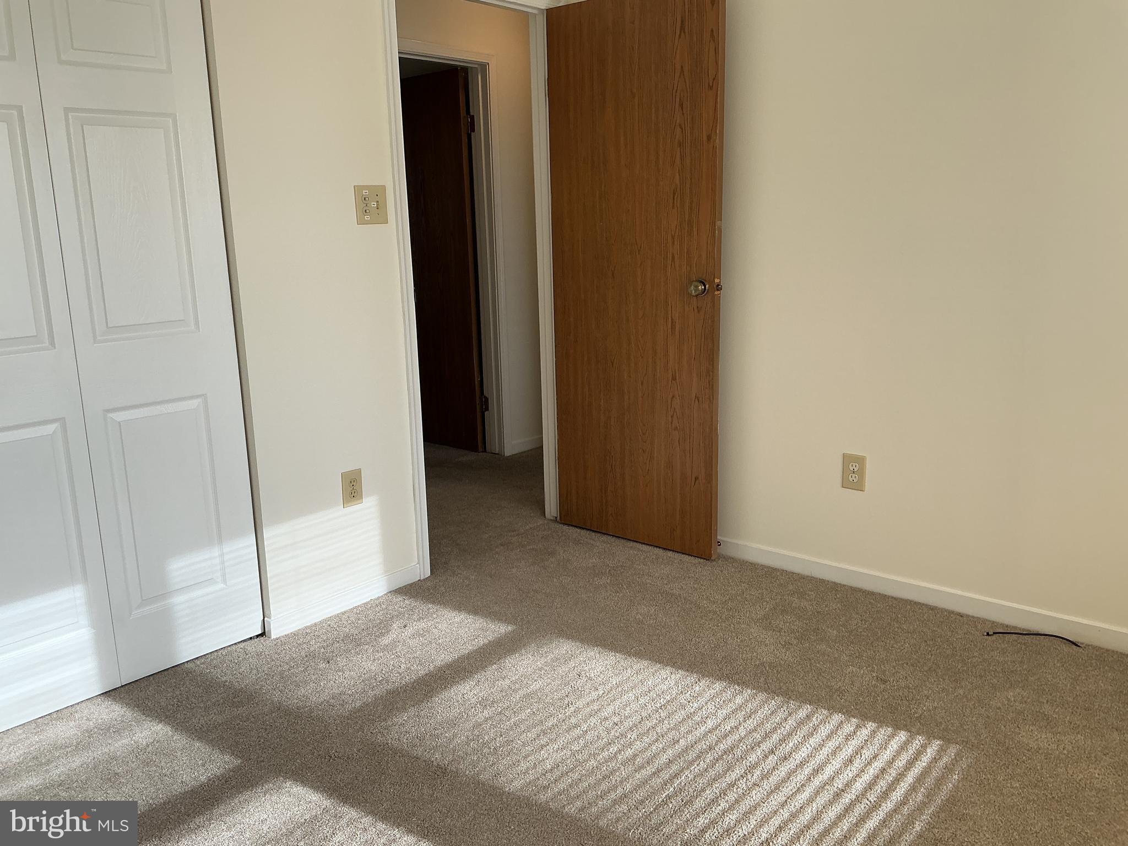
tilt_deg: -12.5
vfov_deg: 48.2
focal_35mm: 29
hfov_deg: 61.7
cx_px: 564
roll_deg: +1.6
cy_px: 423
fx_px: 945
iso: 16
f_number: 1.8
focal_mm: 3
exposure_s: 1/139
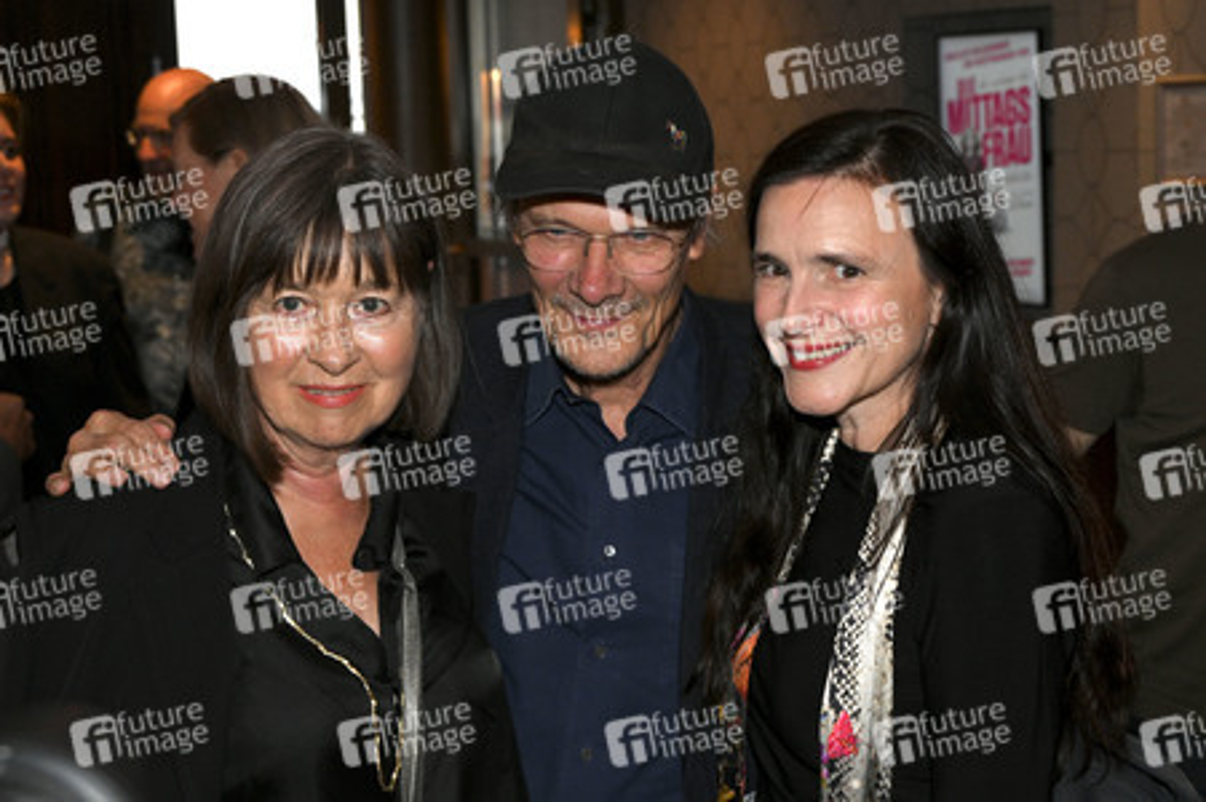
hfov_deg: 36.9
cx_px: 603
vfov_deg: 25.0
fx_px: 1808
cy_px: 401
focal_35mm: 54
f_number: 7.1
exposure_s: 1/200
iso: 2000
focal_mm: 54
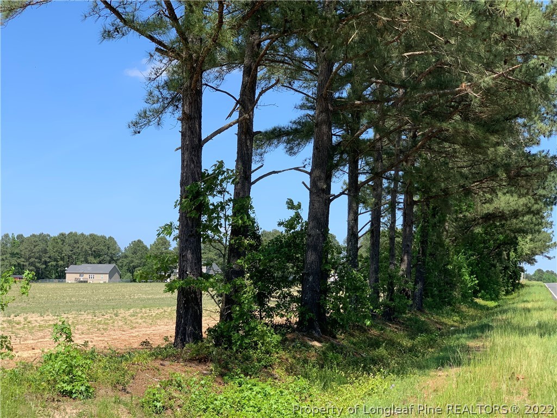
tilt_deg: +6.1
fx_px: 837
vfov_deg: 28.0
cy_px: 209
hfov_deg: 36.8
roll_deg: -2.3
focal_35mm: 52
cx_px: 278
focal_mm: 6
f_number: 2.4
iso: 16
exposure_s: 1/685
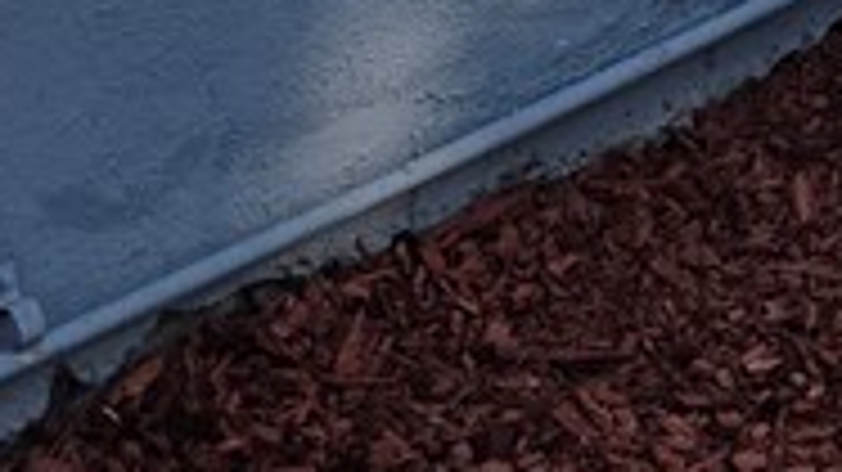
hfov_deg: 15.1
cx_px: 1022
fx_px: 3057
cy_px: -1110
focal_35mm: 137
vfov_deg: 7.4
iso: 64
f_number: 1.4
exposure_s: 1/5955
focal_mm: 6.5
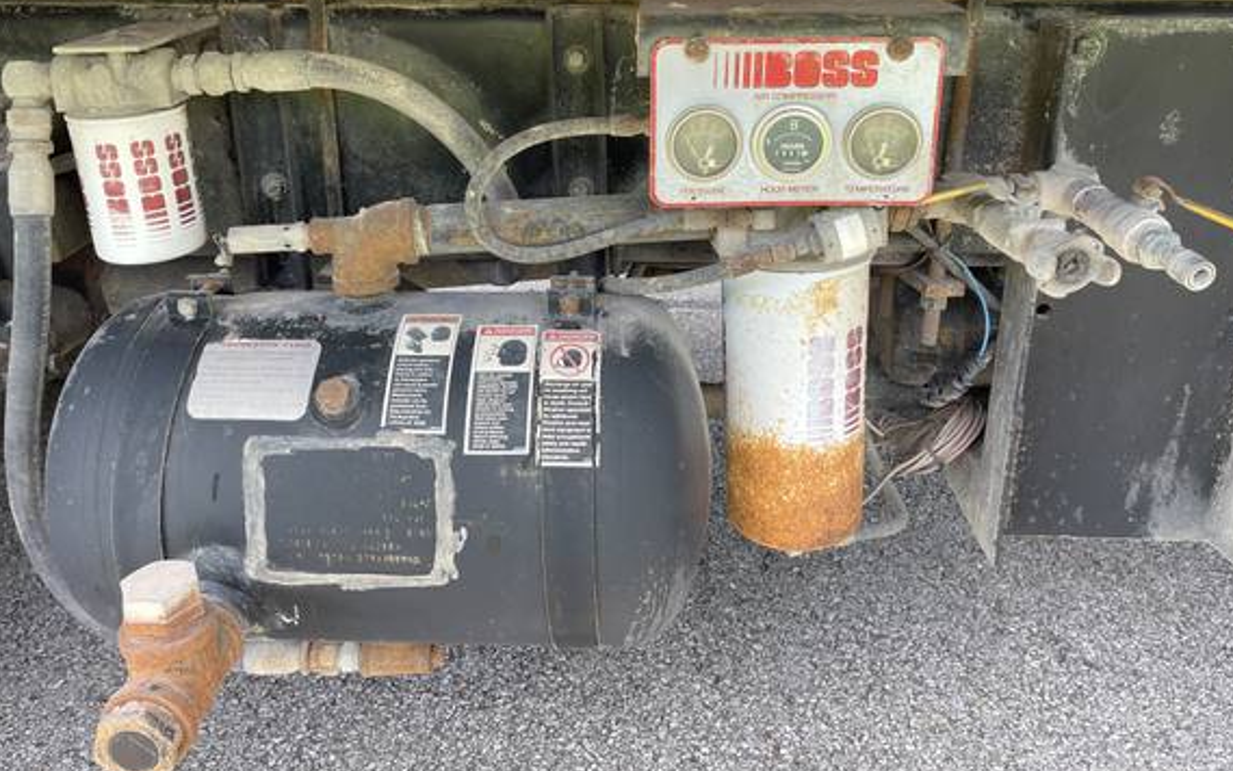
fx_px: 1042
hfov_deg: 61.1
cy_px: 279
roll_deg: +2.1
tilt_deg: -18.2
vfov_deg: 40.3
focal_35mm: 31
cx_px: 570
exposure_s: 1/235
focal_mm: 5.1
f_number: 1.6
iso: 32
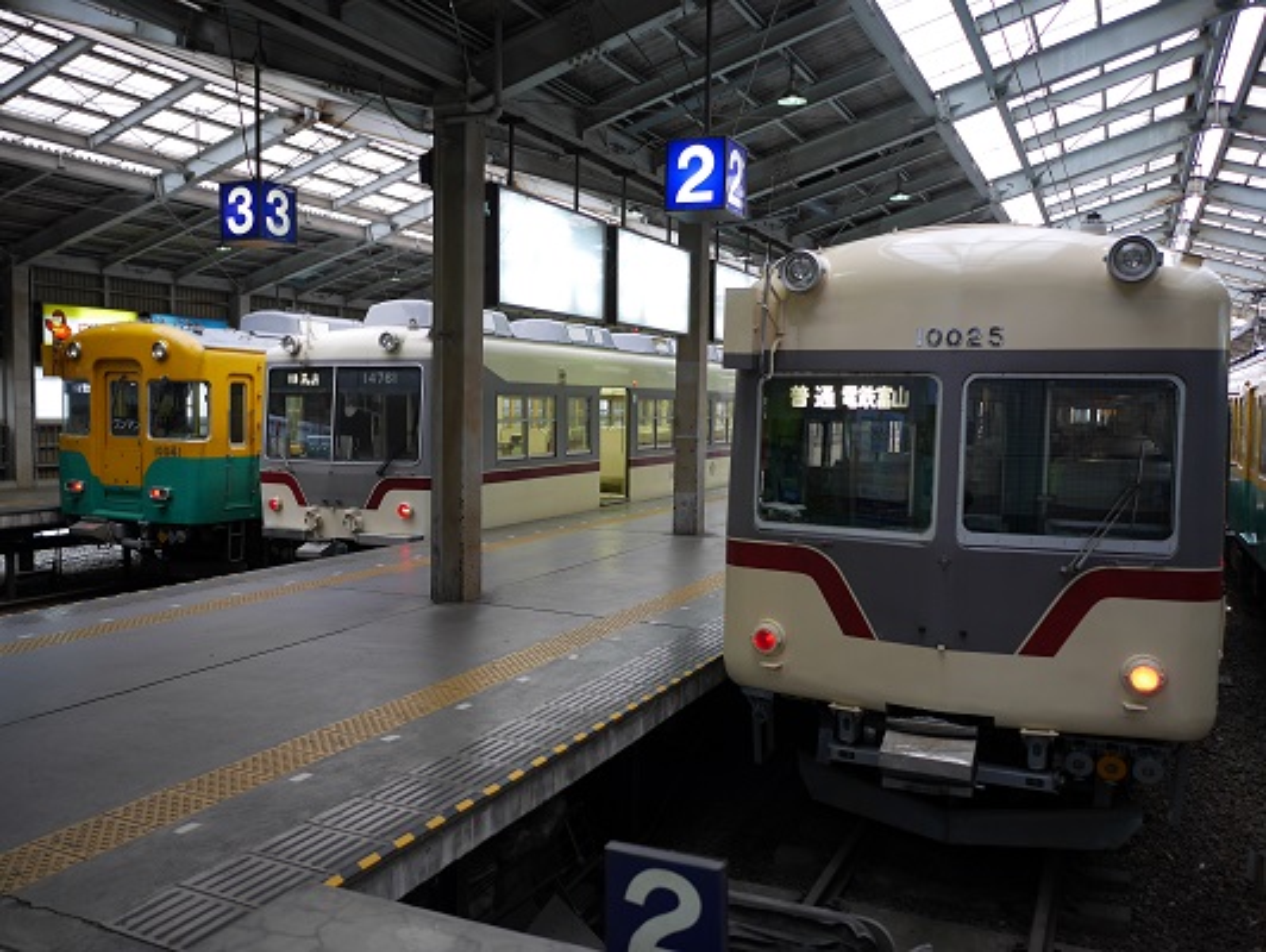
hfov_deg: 59.9
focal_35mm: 30
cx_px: 633
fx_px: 1098
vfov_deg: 46.9
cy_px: 476
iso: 200
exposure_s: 1/100
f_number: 1.7
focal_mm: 15
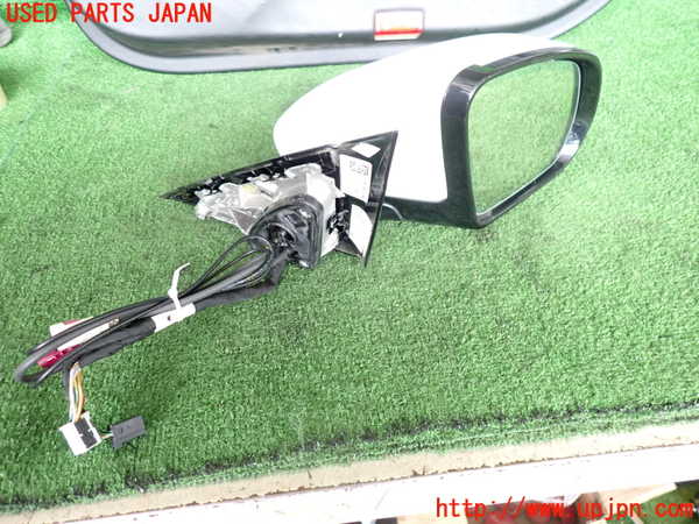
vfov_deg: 54.9
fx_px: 505
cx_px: 350
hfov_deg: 69.4
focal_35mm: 25
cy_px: 262
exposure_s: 1/30
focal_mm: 4.5
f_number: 2
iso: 250
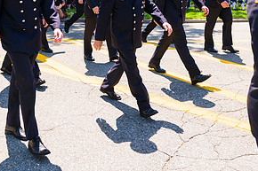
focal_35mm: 48
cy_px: 1
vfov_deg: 26.6
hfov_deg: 41.1
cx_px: 120
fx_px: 344
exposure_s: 1/1250
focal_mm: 24
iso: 200
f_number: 5
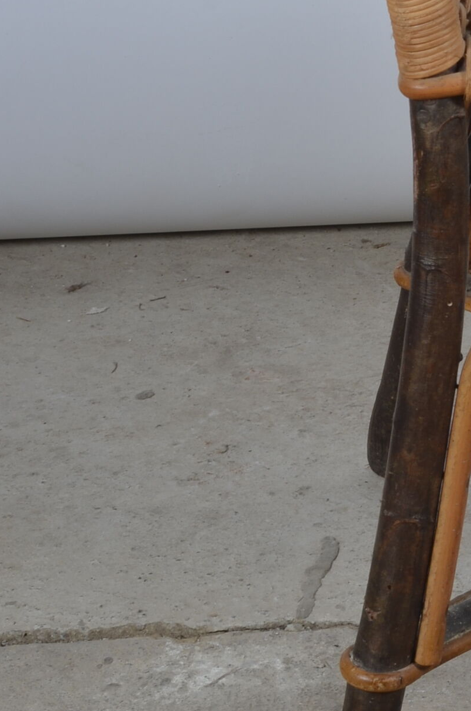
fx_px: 4496
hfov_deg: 5.9
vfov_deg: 9.0
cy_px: -81
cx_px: 704
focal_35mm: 228
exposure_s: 1/125
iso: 100
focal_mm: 50
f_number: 11
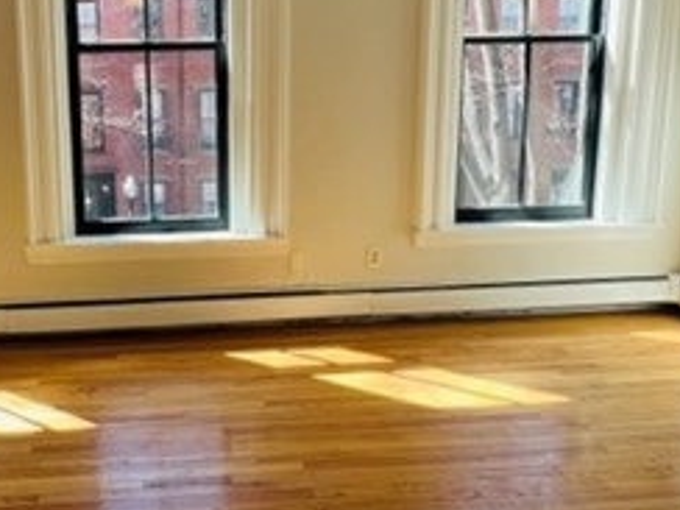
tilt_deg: -8.9
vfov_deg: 44.0
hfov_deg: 54.3
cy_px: 209
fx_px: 629
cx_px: 173
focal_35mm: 32
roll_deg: +1.6
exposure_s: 1/120
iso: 50
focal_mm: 1.57
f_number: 1.8
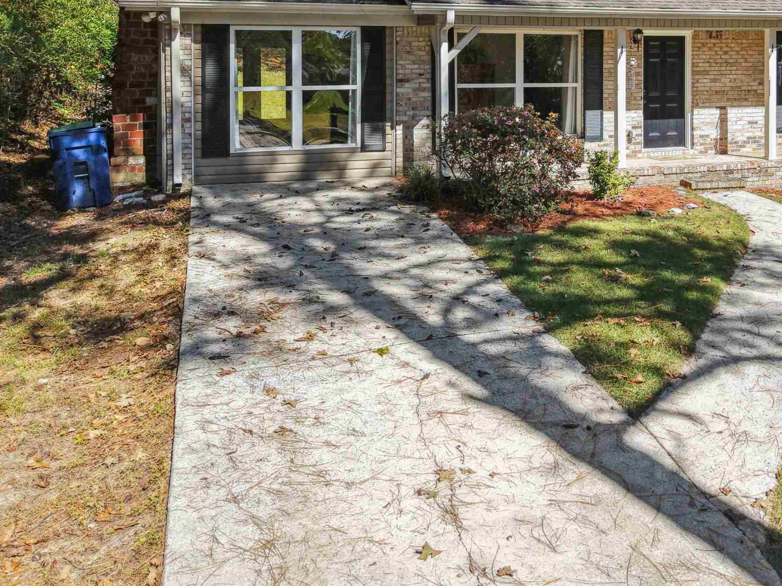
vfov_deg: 36.8
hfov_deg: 47.0
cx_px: 597
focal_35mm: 38
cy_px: 141
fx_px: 858
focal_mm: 8.7
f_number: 1.8
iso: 200
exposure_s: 1/2500
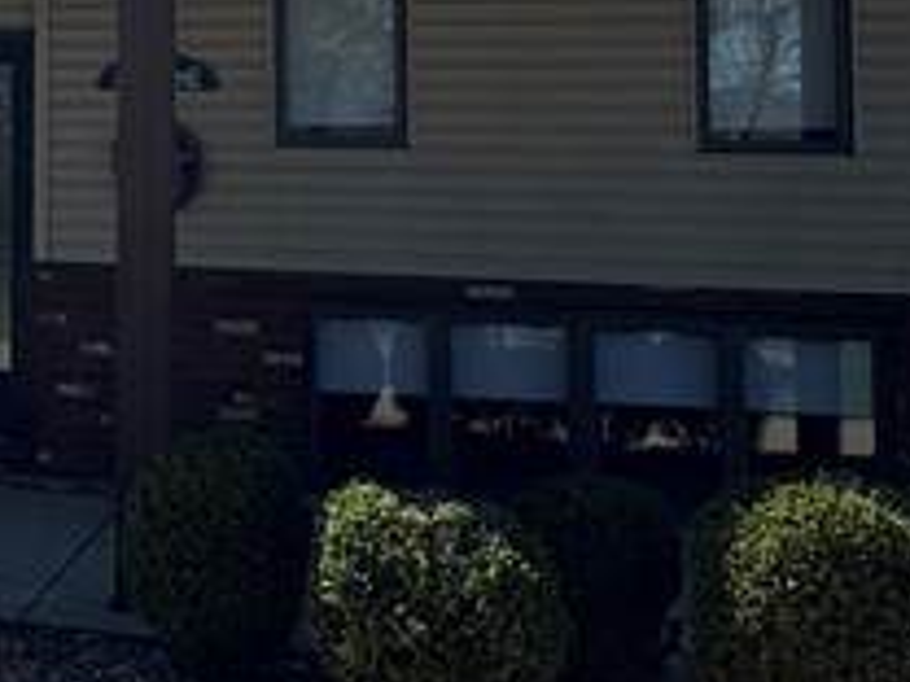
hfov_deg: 24.8
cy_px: 35
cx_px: -249
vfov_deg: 20.8
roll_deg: -0.8
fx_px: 1814
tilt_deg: +3.7
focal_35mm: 69
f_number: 2.2
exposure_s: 1/1370
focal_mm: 2.22
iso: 50
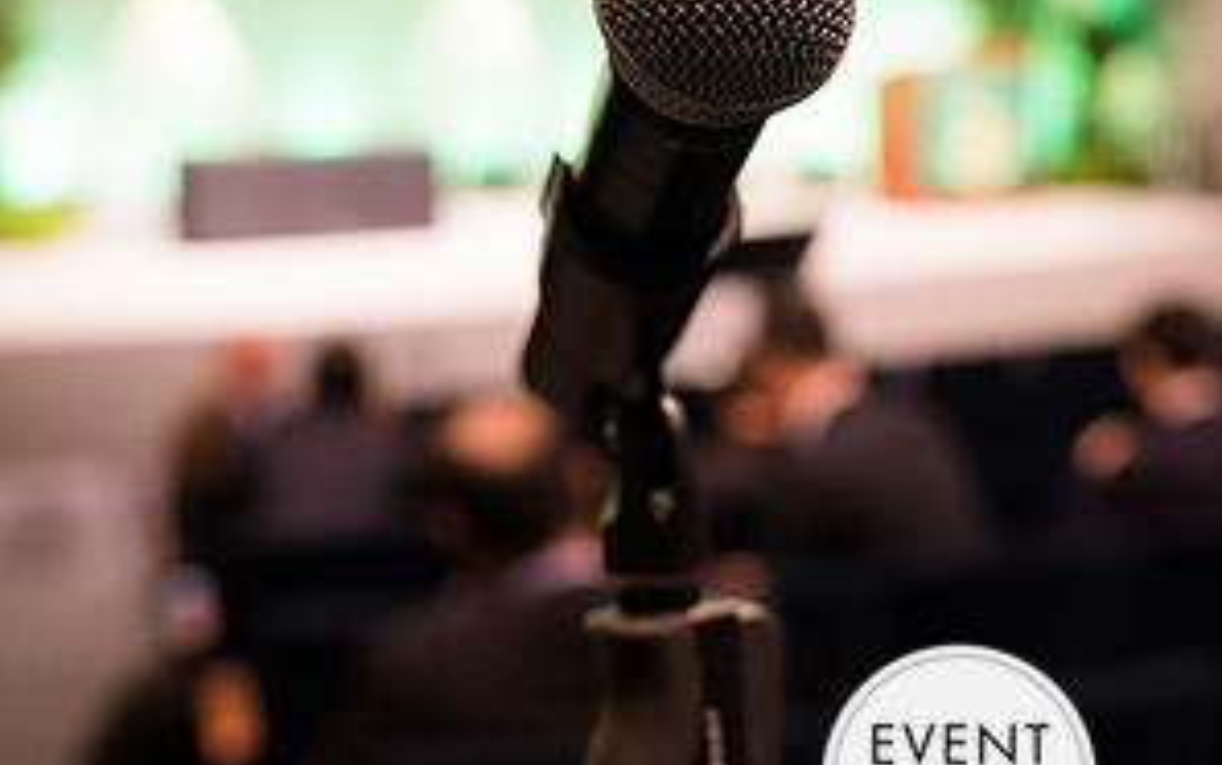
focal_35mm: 54
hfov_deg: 37.5
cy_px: 123
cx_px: 613
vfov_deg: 23.6
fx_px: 1799
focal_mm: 35
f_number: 3.5
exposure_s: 1/160
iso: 3200
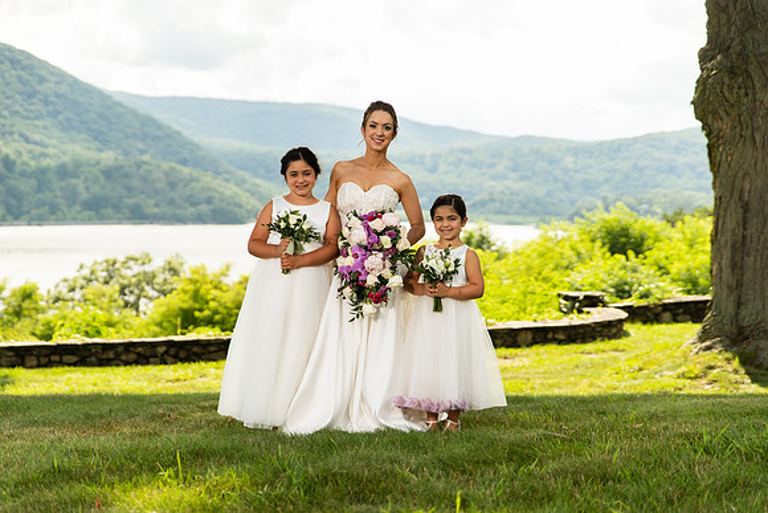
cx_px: 384
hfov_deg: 28.8
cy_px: 256
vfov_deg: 19.5
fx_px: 1494
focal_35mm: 70
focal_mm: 70
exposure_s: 1/4000
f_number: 2.8
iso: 1000
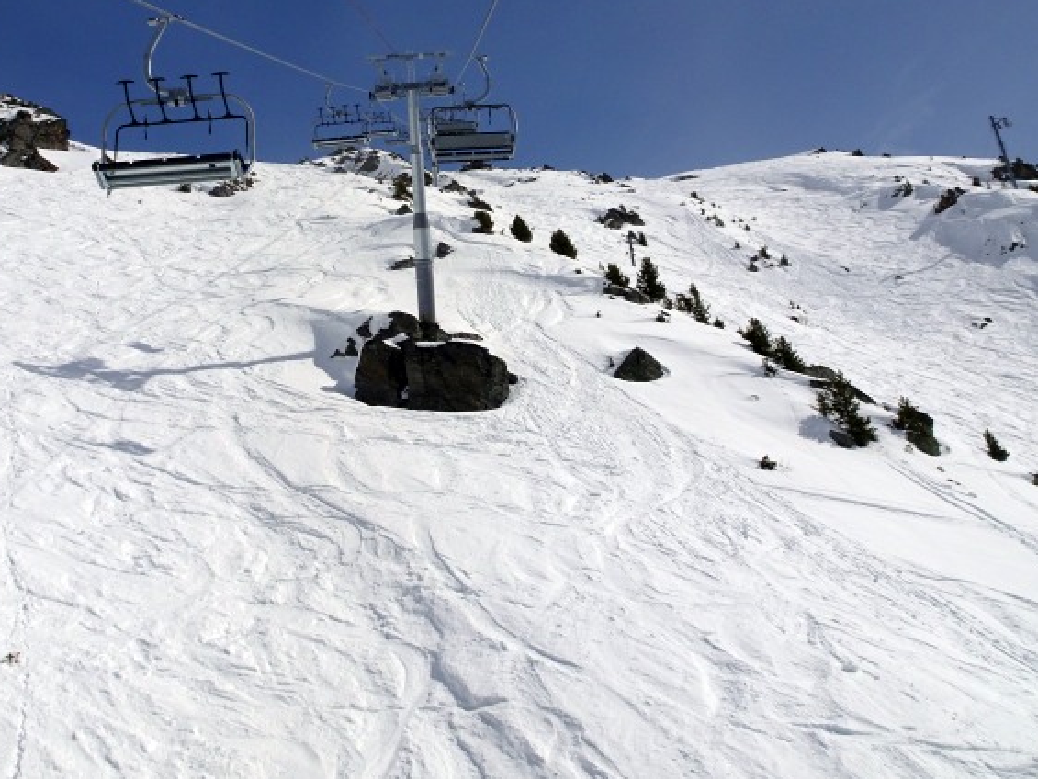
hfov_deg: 53.3
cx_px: 384
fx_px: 1020
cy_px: 252
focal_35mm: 34
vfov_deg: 41.2
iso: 80
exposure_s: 1/2000
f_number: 4.5
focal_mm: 4.1
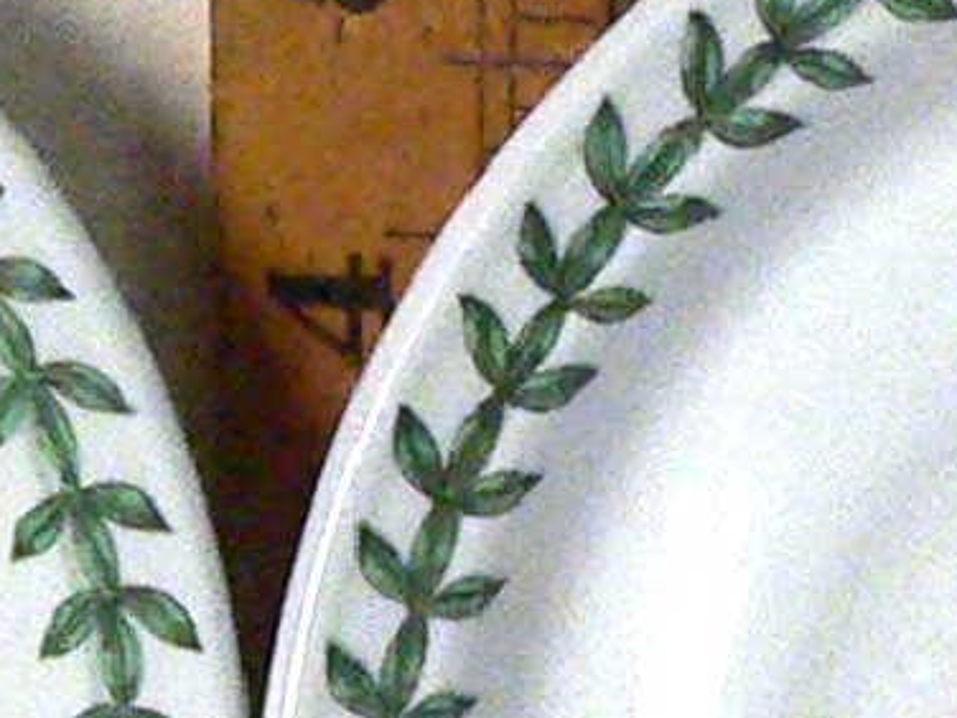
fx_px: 6773
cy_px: 1225
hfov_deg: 8.1
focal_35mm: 245
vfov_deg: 6.0
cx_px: 300
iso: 400
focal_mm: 6
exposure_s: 1/125
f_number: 2.8
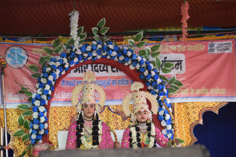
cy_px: 78
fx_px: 1003
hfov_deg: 13.4
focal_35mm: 153
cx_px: 118
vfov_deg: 9.0
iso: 900
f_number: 4.8
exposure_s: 1/125
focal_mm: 102
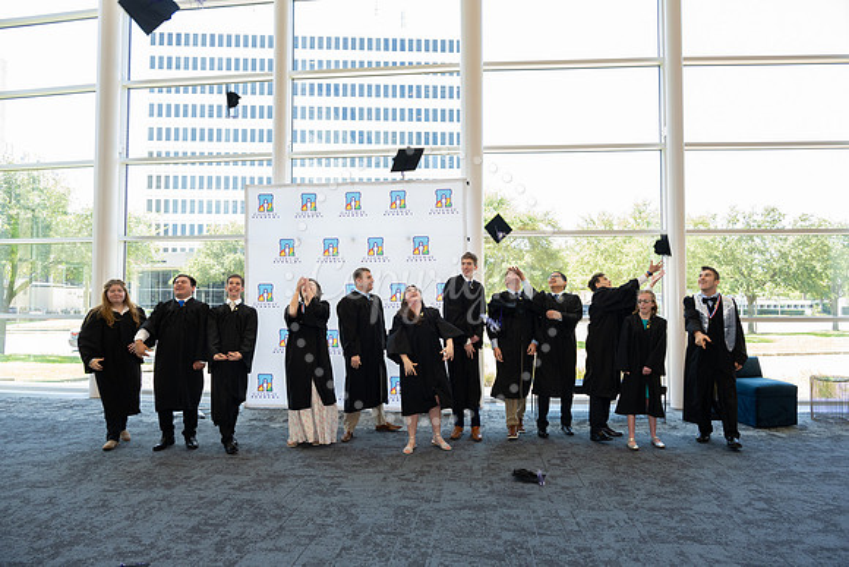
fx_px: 566
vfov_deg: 53.2
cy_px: 284
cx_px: 424
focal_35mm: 24
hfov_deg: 73.7
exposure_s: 1/160
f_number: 5.6
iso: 1000
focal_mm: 24
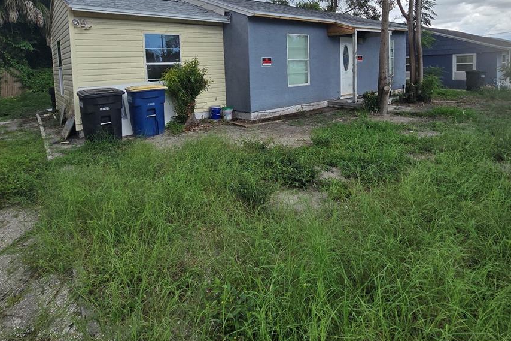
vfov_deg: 60.7
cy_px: 82
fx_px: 270
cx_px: 266
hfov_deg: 86.9
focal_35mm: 19
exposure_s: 1/1445
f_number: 2.2
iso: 50
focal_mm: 2.2
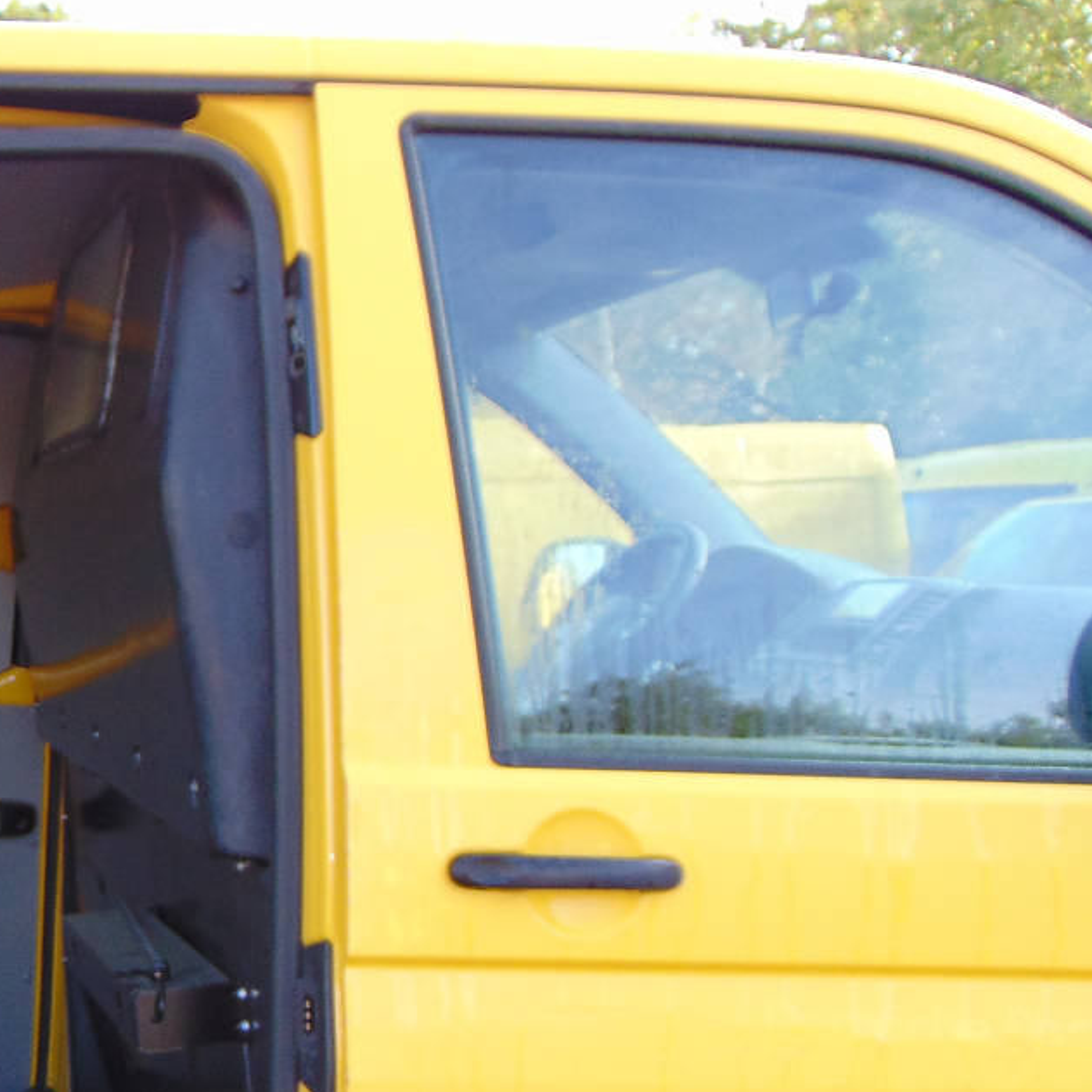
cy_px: 798
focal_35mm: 56
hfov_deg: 27.2
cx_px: -192
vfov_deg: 30.1
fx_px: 1999
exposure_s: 1/100
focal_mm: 4.5
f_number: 3
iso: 80
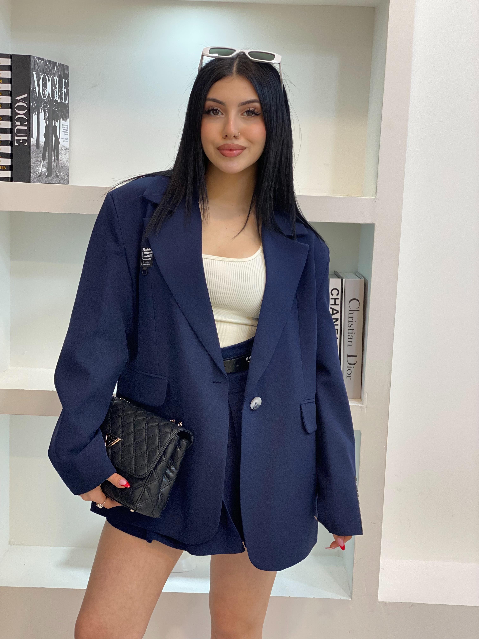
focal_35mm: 52
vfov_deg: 36.8
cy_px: 320
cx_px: 240
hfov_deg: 28.0
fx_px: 959
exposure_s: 1/100
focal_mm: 6
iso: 125
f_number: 2
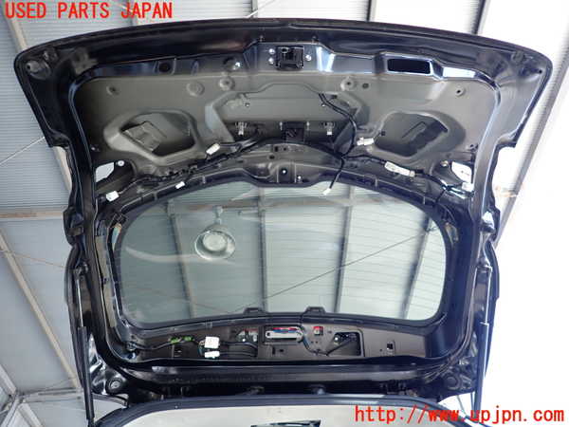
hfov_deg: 69.4
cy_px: 214
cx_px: 284
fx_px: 411
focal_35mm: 25
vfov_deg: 54.9
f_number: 2
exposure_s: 1/125
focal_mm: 4.5
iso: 125
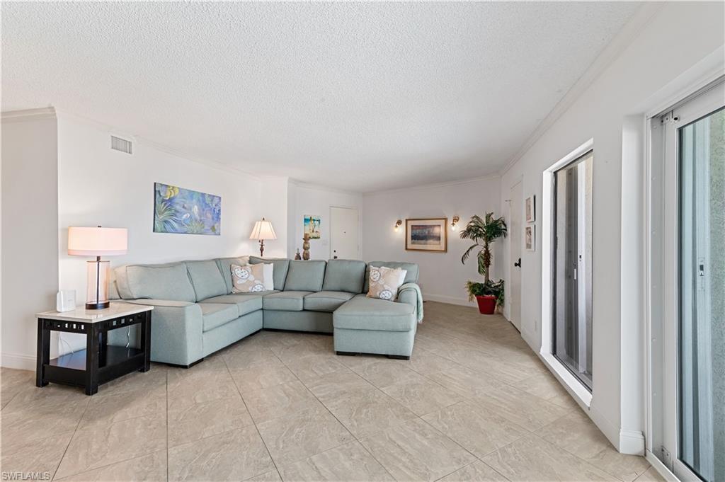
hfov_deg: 96.8
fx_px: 322
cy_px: 241
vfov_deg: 73.7
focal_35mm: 16
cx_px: 362
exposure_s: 1/5
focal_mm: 16
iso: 640
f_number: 10
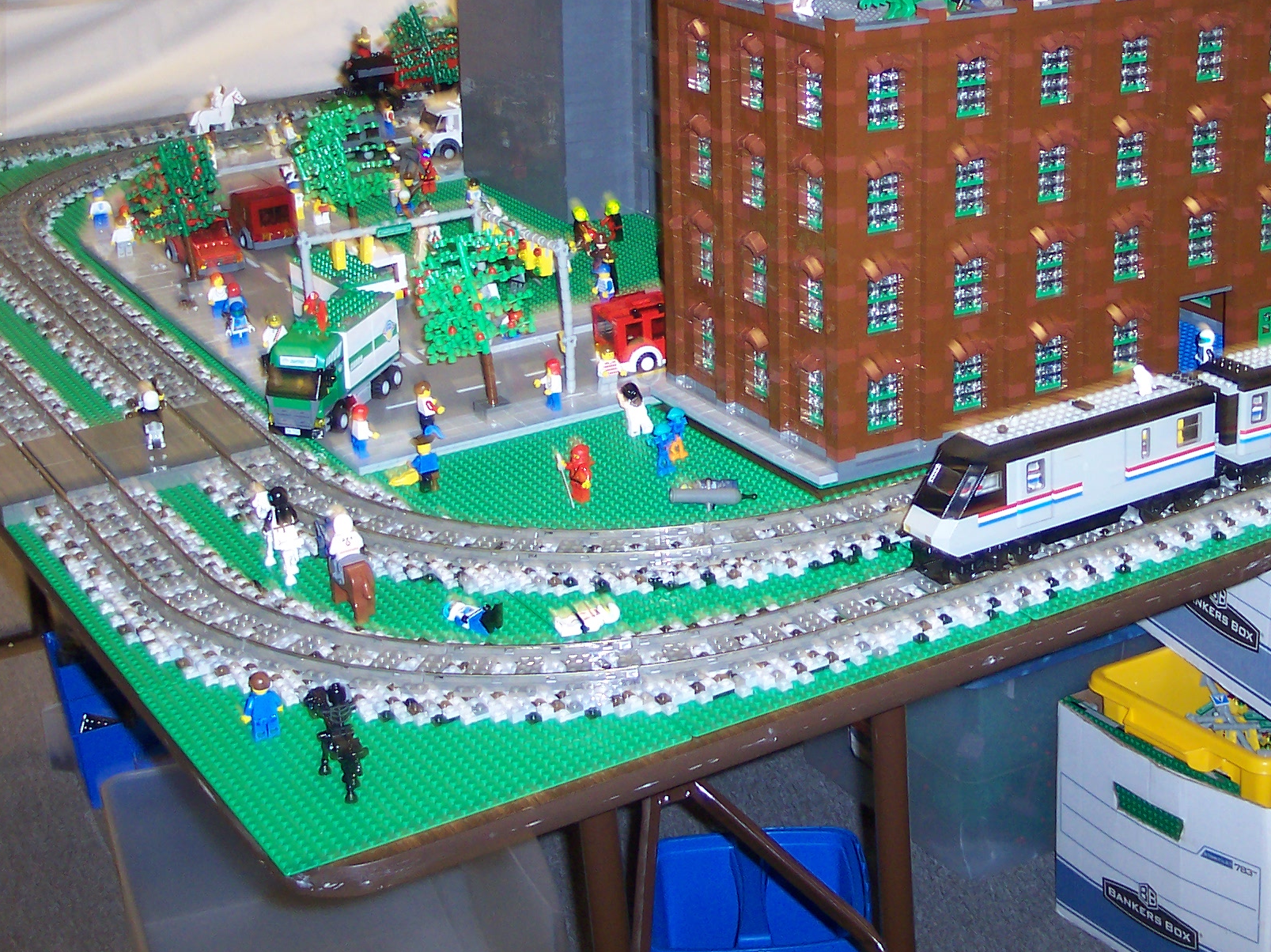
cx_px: 883
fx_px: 2239
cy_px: 213
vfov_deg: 23.7
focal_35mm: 61
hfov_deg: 31.4
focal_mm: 8
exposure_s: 1/30
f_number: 2.8
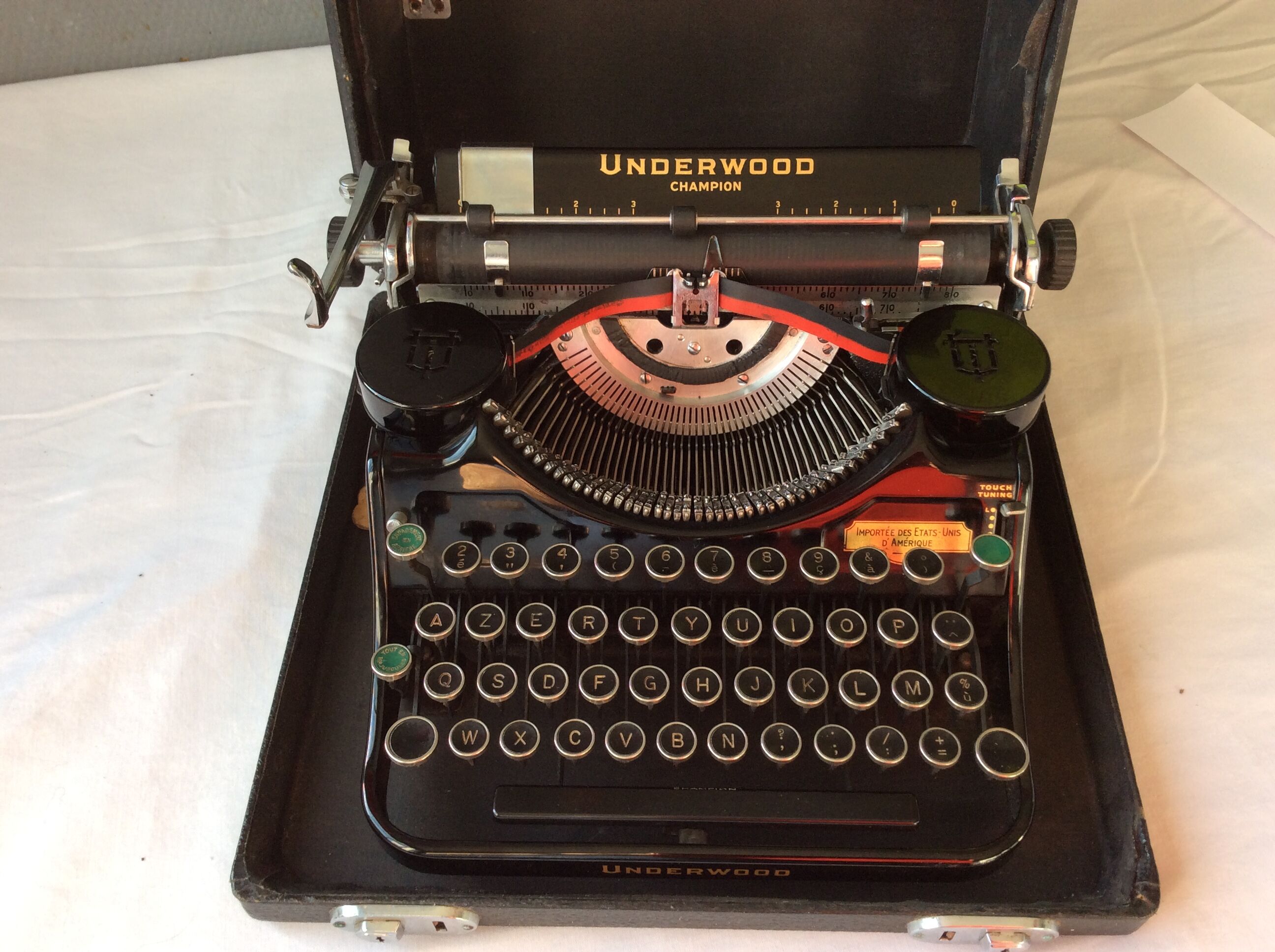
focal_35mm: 32
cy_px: 476
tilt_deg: -54.6
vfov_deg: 44.1
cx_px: 638
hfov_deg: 56.9
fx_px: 1177
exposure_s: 1/60
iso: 40
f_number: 2.4
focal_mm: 3.3
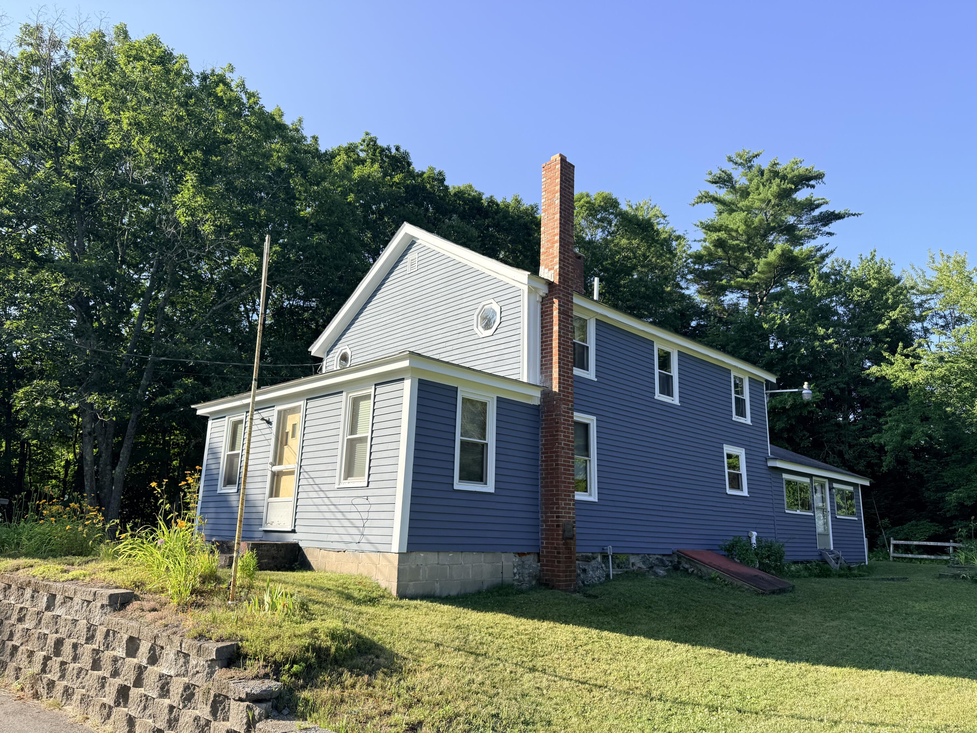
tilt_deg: +15.0
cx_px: 488
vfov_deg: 56.8
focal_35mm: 24
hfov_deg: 71.6
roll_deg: -1.4
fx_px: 677
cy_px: 366
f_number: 1.78
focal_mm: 6.76
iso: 80
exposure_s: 1/2000
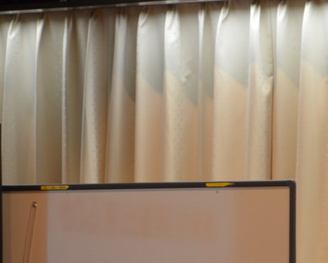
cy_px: 217
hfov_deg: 6.5
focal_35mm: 299
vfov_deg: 5.2
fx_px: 2902
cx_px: 283
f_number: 5.6
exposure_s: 1/30
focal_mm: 105
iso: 900
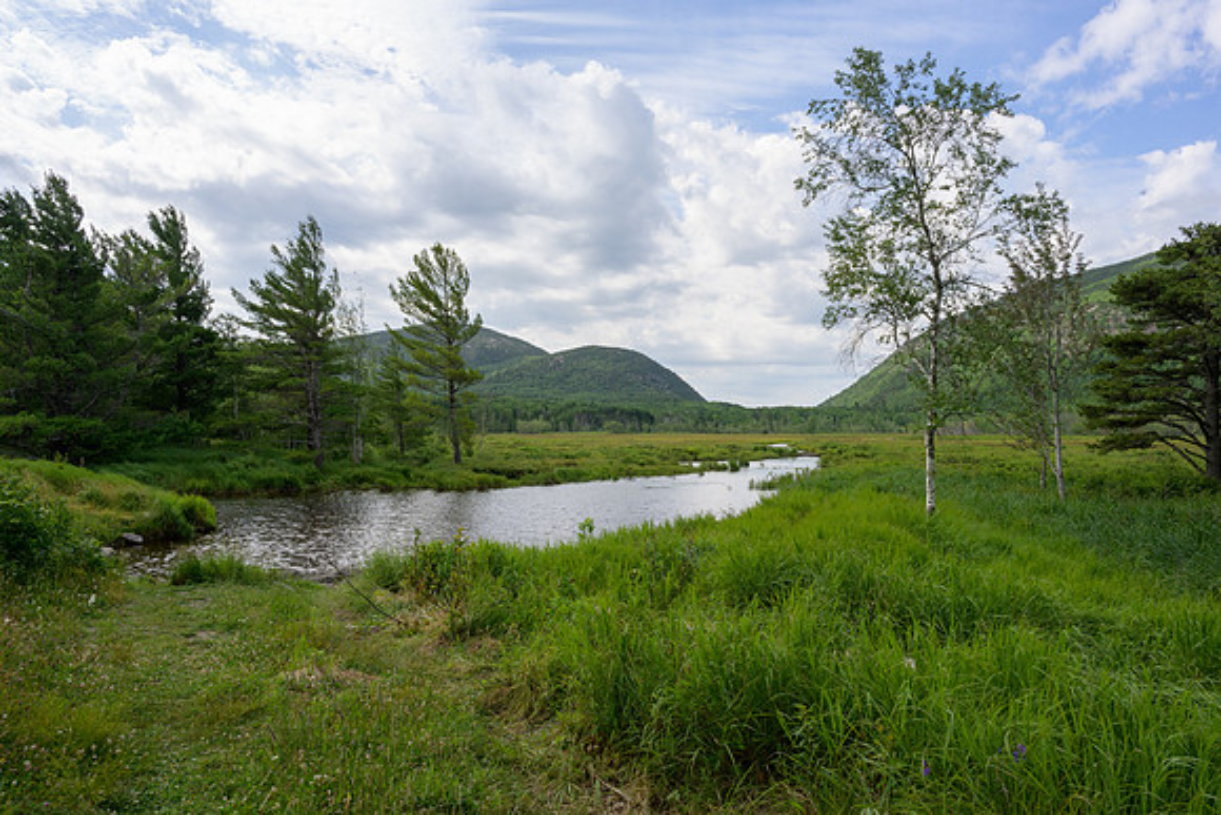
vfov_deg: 53.2
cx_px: 610
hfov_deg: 73.7
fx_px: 814
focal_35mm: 24
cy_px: 408
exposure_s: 1/250
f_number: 16
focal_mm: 24
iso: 500
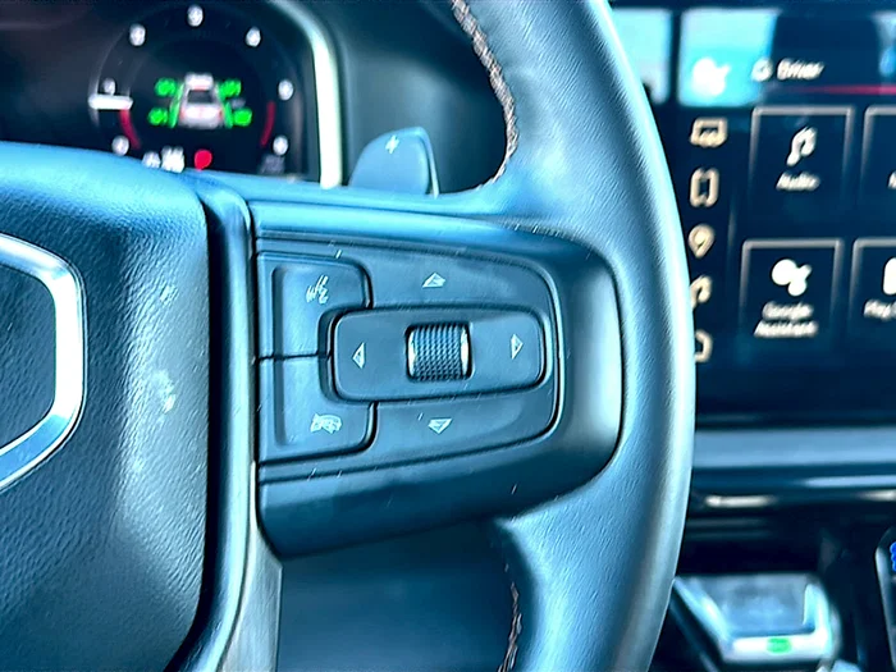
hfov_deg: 49.0
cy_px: 336
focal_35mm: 38
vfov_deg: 37.7
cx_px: 448
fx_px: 984
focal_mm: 6.86
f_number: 1.78
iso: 100
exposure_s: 1/50
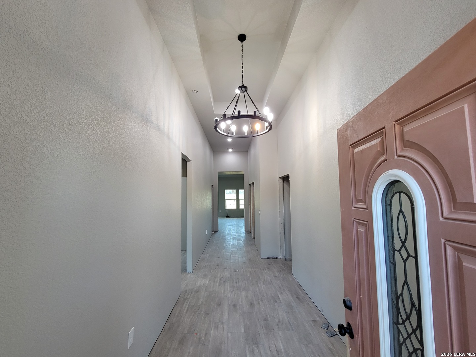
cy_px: 178
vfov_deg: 89.9
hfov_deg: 106.2
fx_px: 179
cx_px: 238
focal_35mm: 13
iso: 160
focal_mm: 2.2
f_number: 2.2
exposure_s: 1/60
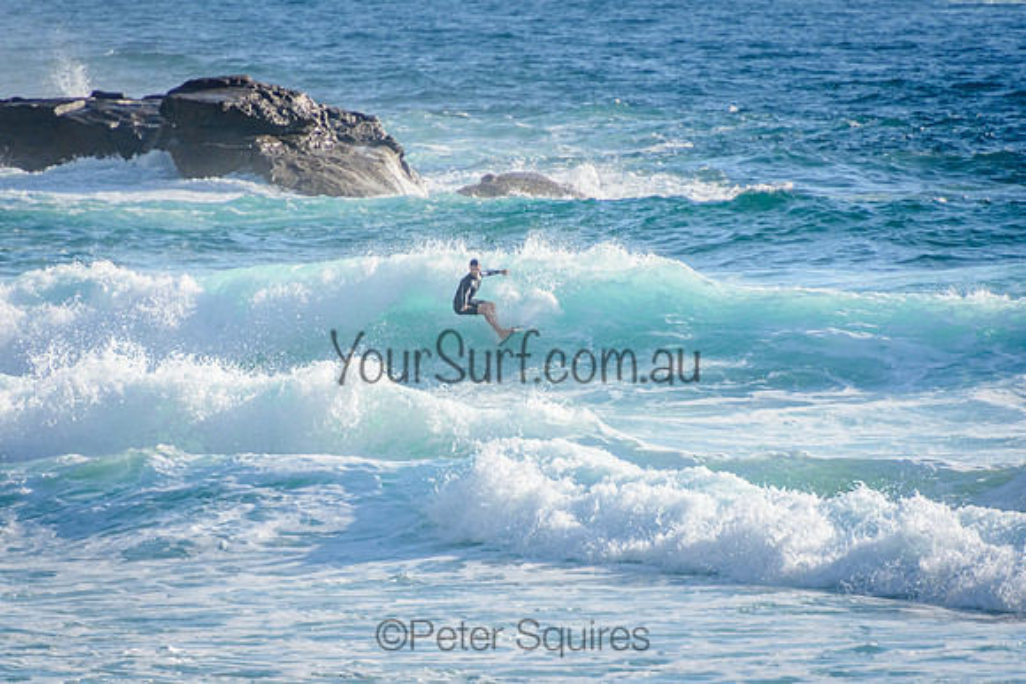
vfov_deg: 2.3
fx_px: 17403
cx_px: 513
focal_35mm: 611
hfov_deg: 3.4
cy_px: 342
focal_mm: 400
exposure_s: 1/2000
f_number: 5.6
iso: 320
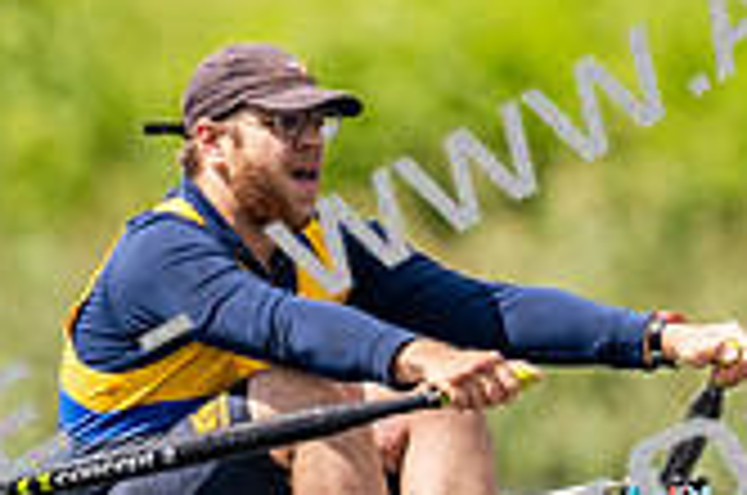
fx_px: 65257
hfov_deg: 0.7
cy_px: 310
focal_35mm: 3151
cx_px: 819
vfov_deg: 0.4
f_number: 4
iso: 320
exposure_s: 1/2500
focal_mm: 600
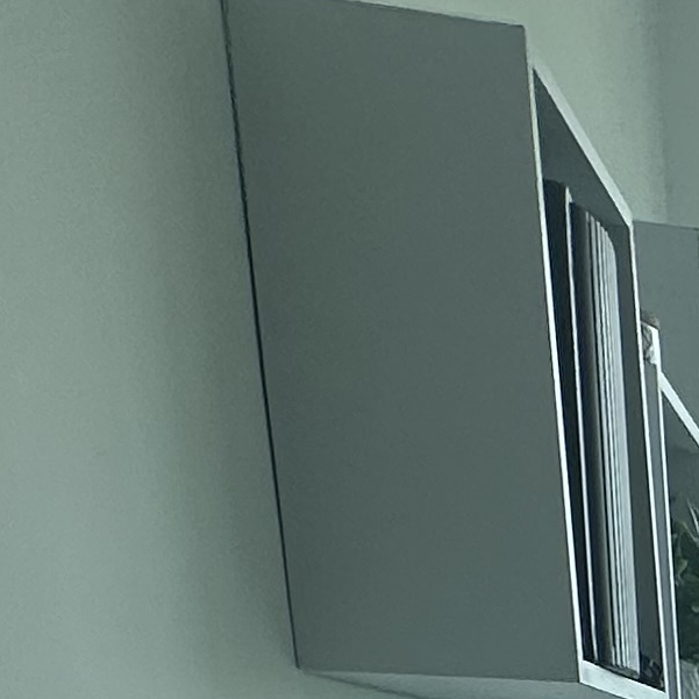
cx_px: 1729
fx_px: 1896
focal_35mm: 83
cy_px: 1210
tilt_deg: -10.1
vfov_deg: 17.5
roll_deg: -2.2
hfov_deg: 13.8
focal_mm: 2.22
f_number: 2.2
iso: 40
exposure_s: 1/584
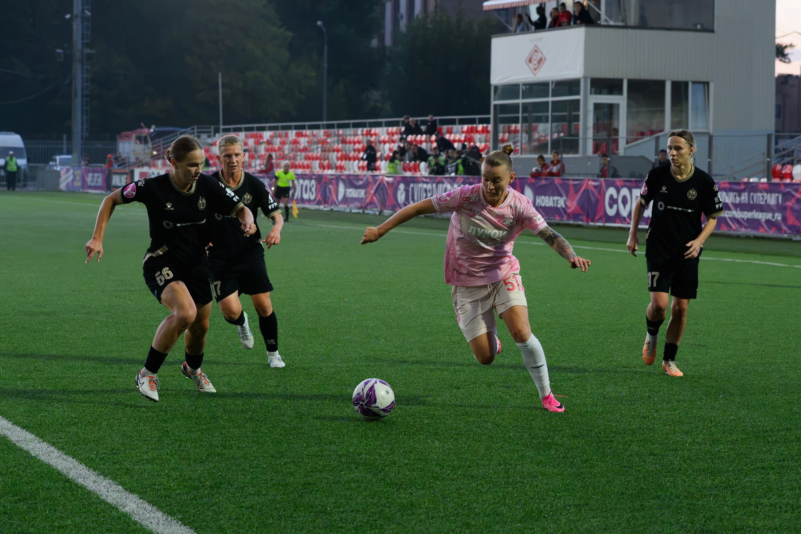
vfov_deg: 12.6
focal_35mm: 108
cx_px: 505
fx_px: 2412
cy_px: 301
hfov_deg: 18.8
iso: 4000
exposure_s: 1/1600
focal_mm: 82
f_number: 5.6
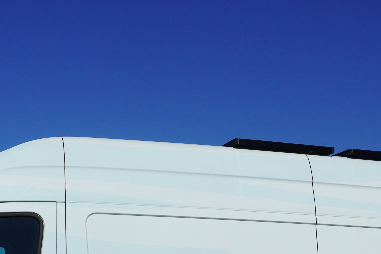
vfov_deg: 16.1
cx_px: 182
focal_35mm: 81
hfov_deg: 25.2
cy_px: 322
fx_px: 853
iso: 100
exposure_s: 1/2000
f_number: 5
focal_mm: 17
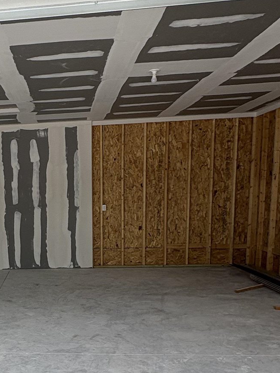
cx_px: 18
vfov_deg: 49.2
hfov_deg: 35.9
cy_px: 252
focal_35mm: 37
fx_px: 399
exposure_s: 1/126
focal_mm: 2.22
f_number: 2.2
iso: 40
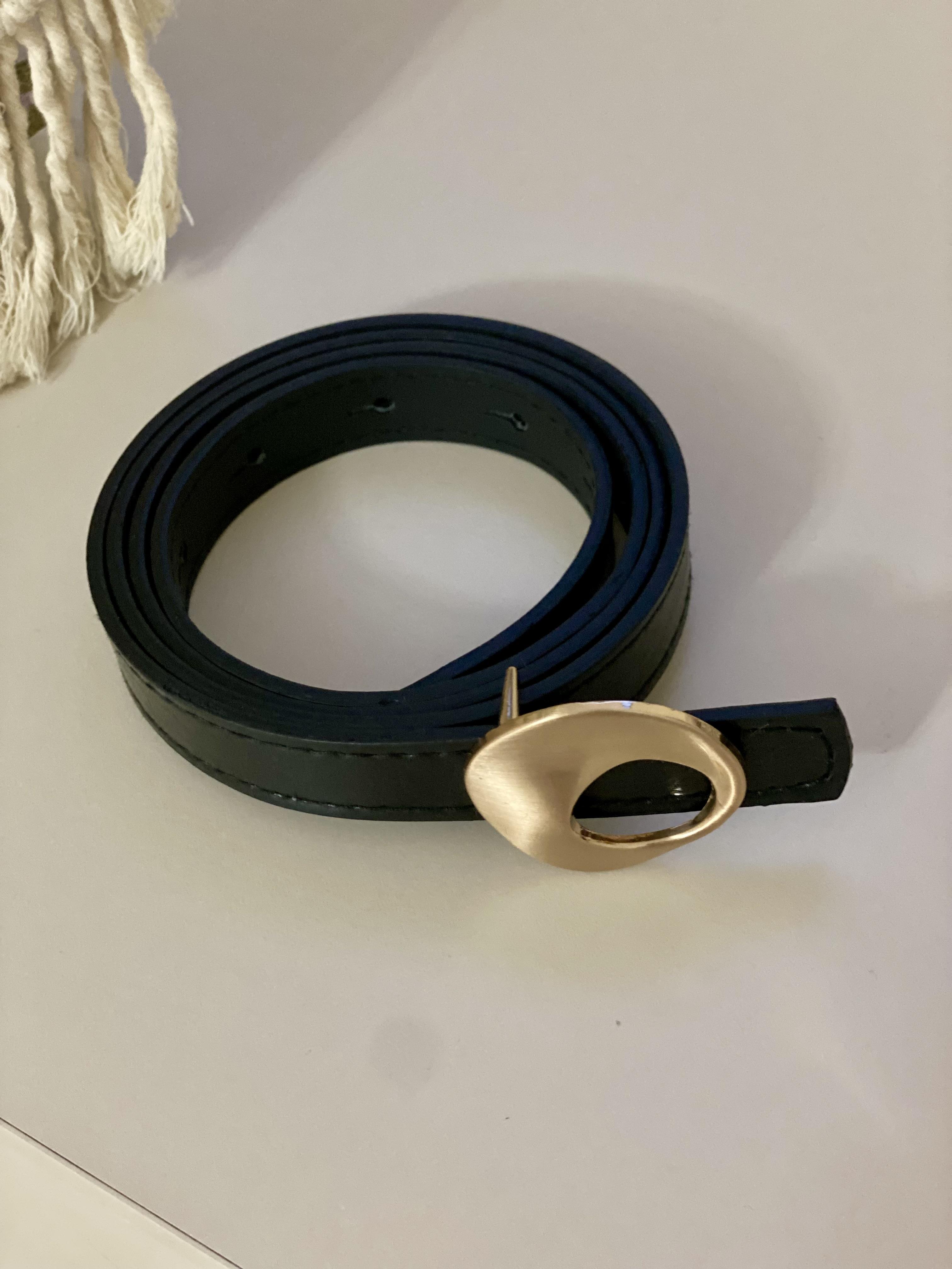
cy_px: 634
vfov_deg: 36.8
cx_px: 476
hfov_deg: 28.0
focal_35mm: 52
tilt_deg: -50.9
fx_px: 1907
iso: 400
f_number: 2
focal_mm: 6
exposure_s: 1/20
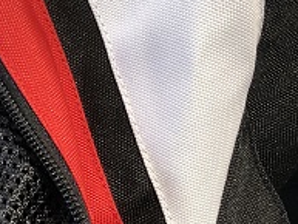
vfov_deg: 15.7
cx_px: 8
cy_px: 207
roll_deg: -5.8
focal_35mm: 93
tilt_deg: -28.8
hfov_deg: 20.5
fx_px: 801
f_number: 1.8
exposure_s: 1/20
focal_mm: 4
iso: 40
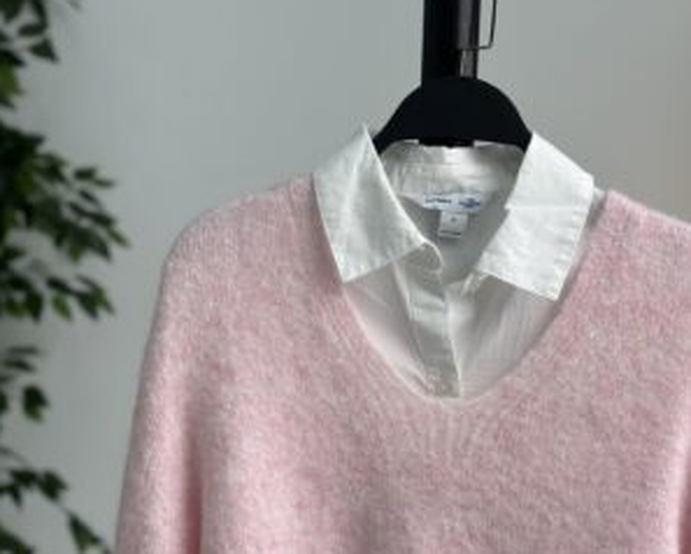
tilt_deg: -7.8
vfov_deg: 24.1
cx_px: 344
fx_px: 1289
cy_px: 377
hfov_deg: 30.0
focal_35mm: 63
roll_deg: -1.8
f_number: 1.78
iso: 64
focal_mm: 6.86
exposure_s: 1/104
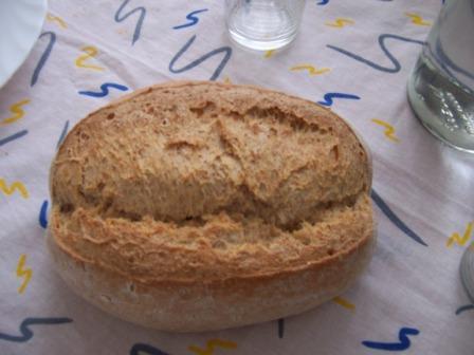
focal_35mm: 33
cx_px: 237
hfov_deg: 55.4
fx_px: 452
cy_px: 178
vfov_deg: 42.9
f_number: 3.4
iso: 140
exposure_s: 1/30
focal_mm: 5.5
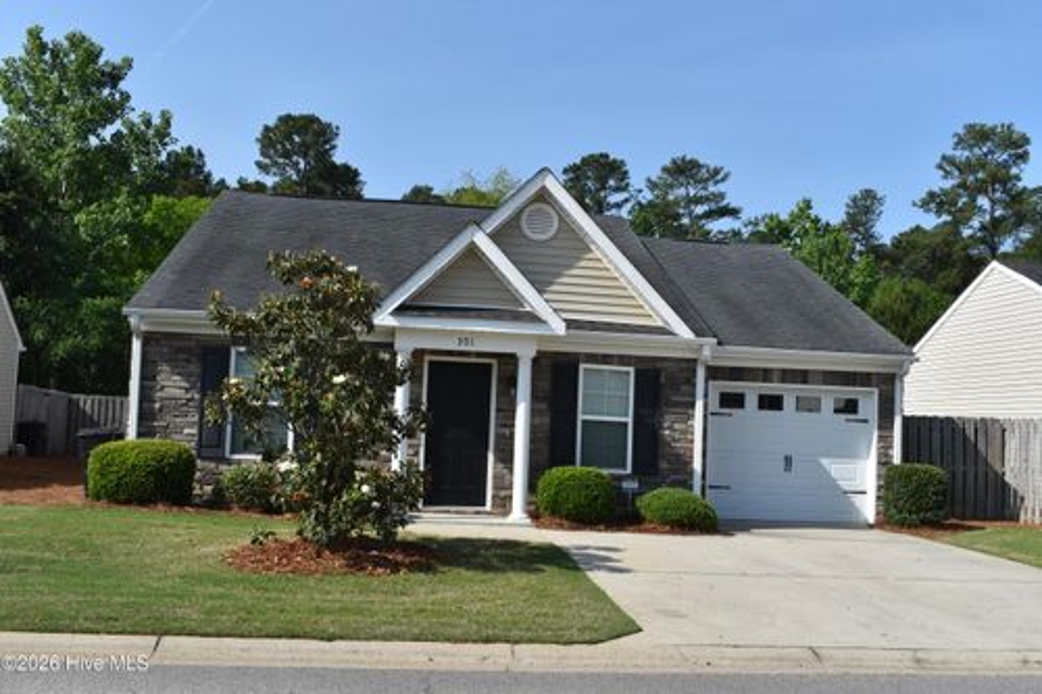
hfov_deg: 53.1
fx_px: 1042
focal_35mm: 36
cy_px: 347
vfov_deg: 36.8
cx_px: 521
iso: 200
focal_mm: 24
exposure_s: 1/400
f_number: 10
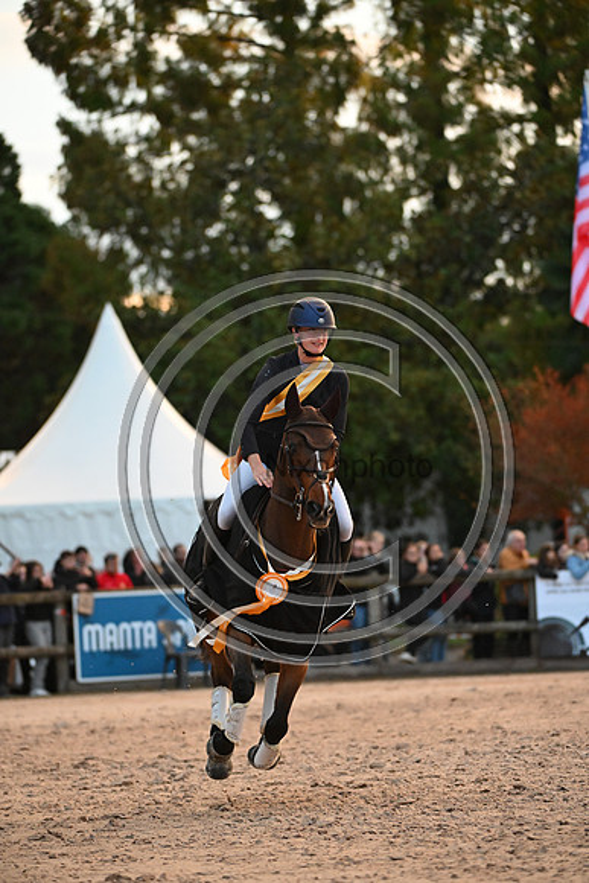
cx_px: 294
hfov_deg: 6.9
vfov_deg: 10.3
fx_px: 4905
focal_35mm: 200
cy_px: 442
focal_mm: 200
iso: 8000
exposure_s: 1/1000
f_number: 4.5
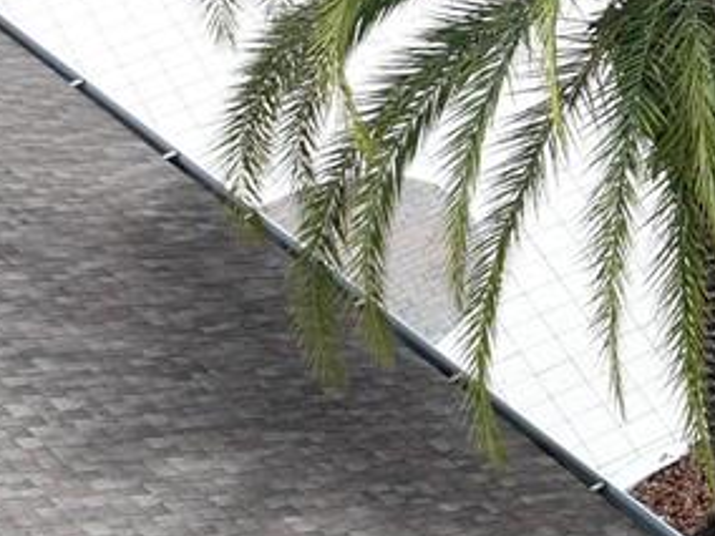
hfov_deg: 13.4
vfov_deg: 10.7
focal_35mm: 135
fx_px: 2788
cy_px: -179
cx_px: 1191
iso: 100
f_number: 3.2
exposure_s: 1/240
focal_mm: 12.29
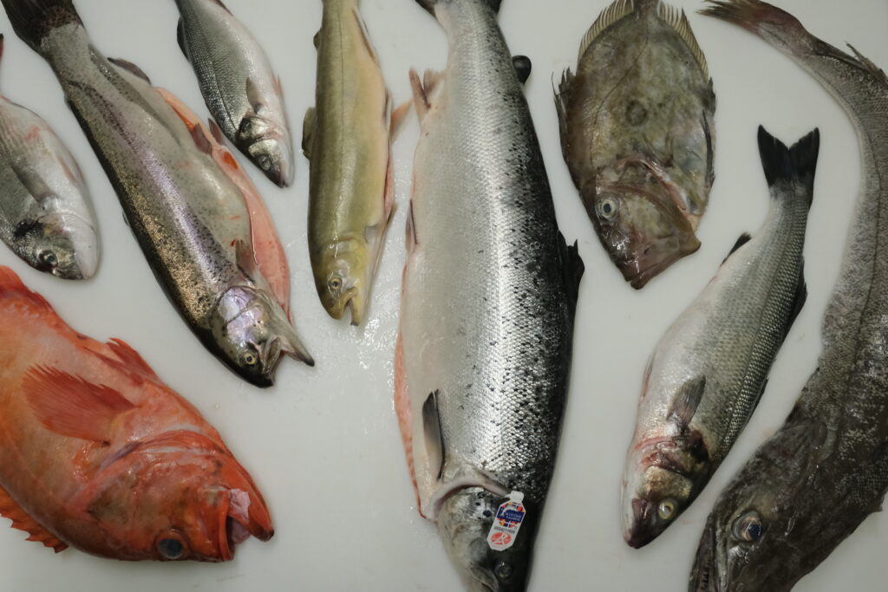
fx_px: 765
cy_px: 296
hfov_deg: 60.3
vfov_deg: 42.3
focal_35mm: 31
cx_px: 444
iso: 4000
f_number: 11
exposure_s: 1/125
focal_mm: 20.5
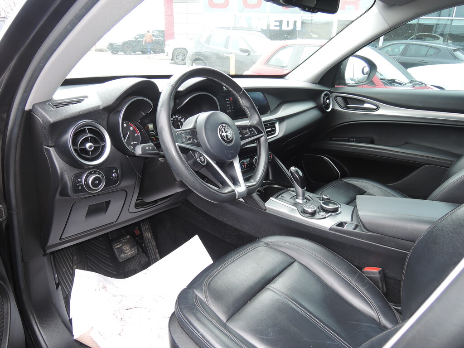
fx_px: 322
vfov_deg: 56.8
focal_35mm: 24
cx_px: 232
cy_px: 174
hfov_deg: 71.6
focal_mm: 5.1
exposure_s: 1/50
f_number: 2.8
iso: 80
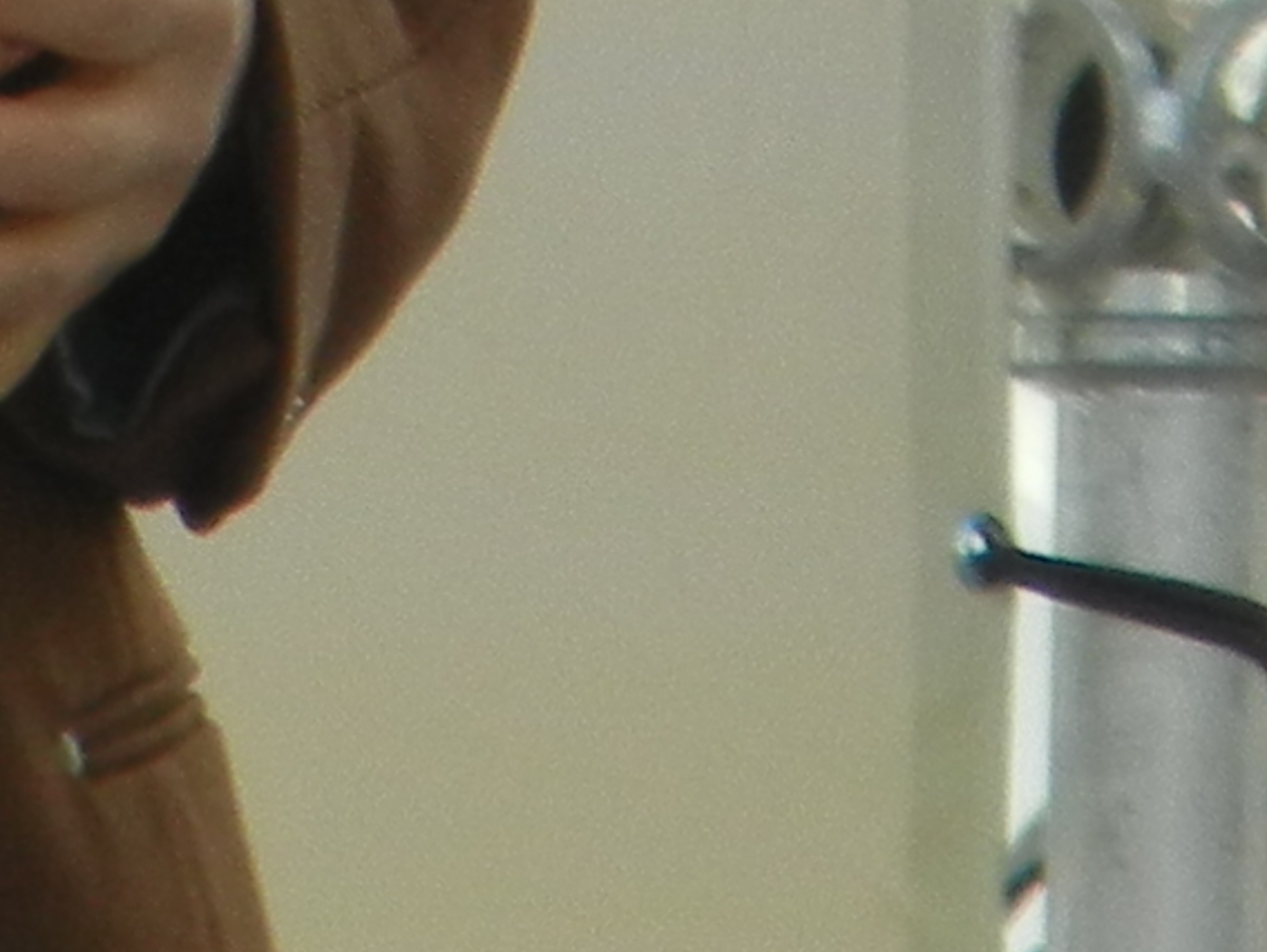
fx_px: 77462
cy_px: -1931
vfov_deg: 0.7
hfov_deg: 0.9
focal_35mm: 2115
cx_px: 579
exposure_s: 1/304
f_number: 5.6
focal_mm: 54
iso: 160
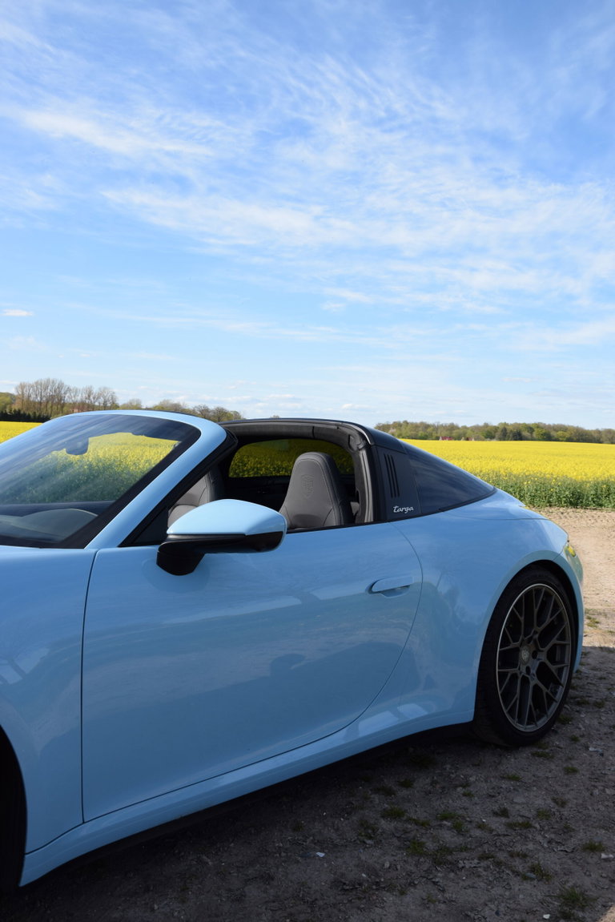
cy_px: 461
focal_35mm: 32
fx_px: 807
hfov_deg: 41.7
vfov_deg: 59.5
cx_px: 308
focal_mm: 21
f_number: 8
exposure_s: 1/320
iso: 200
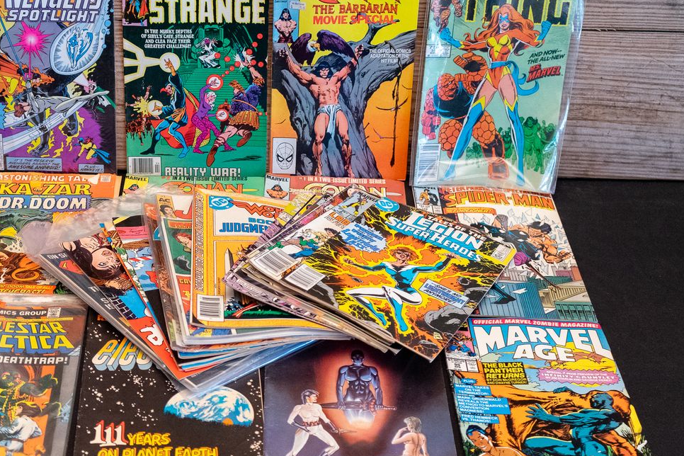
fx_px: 1083
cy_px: 229
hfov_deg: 34.9
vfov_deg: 23.8
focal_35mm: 57
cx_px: 258
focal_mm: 33
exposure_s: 1/160
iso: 3200
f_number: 4
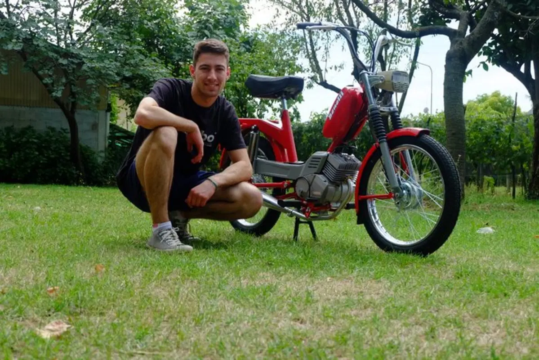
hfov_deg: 37.5
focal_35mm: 53
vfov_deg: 25.5
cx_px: 270
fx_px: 794
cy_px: 180
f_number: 5.6
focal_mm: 35.5
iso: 400
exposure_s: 1/300
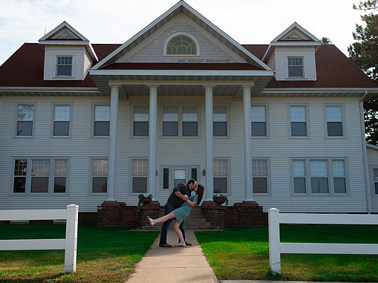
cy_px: 142
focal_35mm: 39
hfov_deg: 47.9
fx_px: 426
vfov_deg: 36.8
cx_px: 181
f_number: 3.5
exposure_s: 1/640
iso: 100
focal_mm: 35
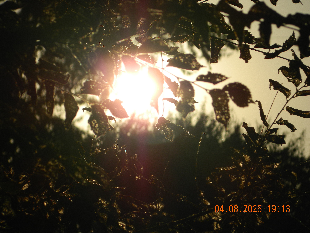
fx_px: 2973
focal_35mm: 332
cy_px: 116
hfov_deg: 6.0
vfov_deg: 4.5
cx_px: 155
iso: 80
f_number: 15.9
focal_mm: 59.7
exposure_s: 1/800
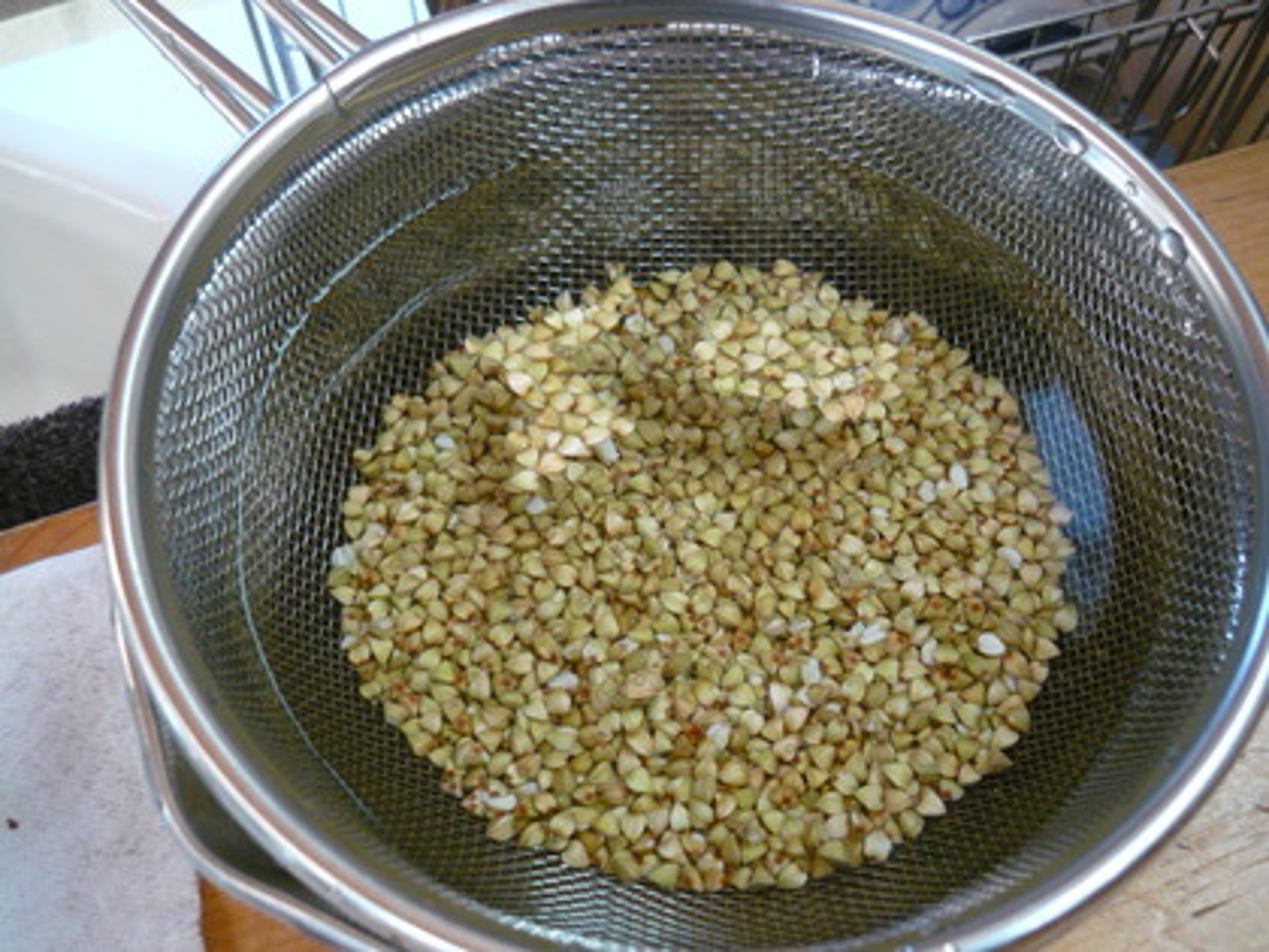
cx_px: 634
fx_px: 1210
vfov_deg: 42.9
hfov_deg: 55.4
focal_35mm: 33
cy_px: 476
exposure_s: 1/30
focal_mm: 5.5
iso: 400
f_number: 2.8
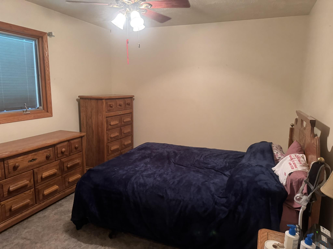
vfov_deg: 56.8
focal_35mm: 24
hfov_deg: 71.6
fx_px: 231
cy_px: 124
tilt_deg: -10.9
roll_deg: -1.5
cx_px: 166
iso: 640
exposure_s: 1/60
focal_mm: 6.76
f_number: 1.78
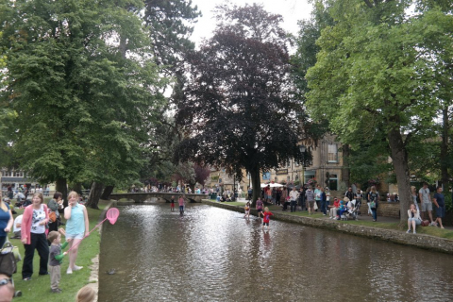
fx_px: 377
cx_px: 226
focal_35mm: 30
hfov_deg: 61.9
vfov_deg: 43.6
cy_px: 151
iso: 100
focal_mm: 20
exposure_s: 1/125
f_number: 4.5
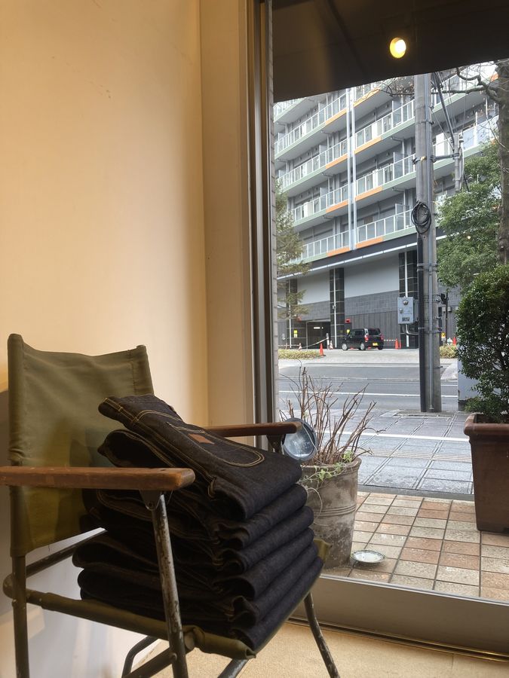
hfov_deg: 49.7
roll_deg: +1.2
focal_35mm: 28
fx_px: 549
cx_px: 254
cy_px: 339
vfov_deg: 63.4
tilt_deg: +1.8
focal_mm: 3.99
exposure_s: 1/100
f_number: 1.8
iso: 32
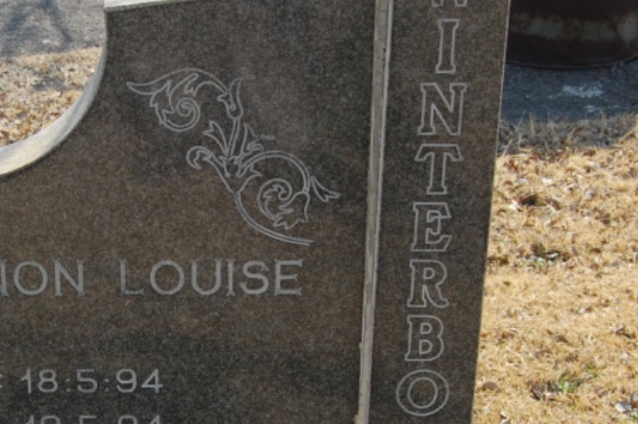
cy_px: 308
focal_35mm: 95
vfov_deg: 14.3
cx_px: 145
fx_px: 1682
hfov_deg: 21.3
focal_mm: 28
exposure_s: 1/400
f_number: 7.1
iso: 400
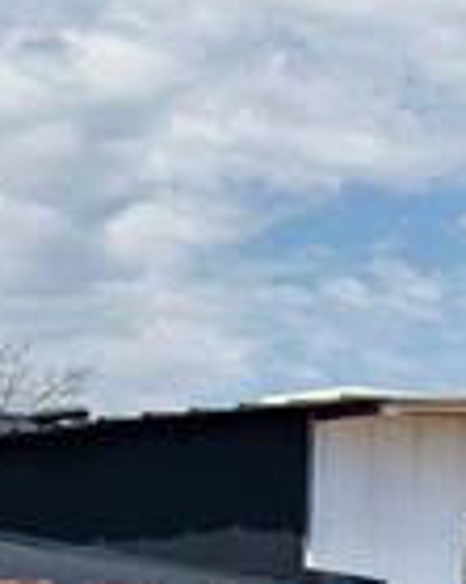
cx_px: -231
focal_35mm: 173
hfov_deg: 8.7
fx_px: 2986
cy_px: 916
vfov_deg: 10.7
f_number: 1.8
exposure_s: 1/4000
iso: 130
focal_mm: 8.67
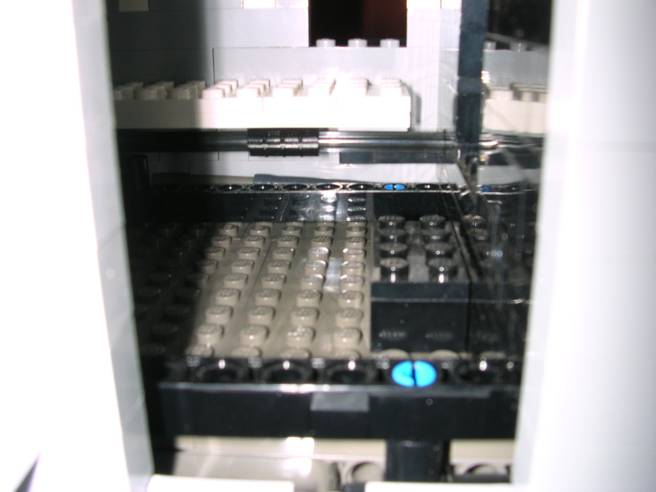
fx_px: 701
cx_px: 328
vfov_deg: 38.7
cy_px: 246
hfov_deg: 50.1
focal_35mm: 37
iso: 100
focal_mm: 5.6
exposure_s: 1/60
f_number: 4.5
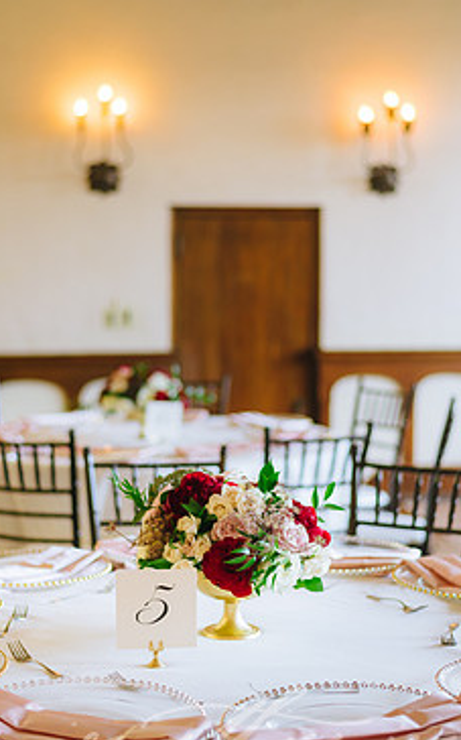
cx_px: 246
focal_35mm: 63
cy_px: 372
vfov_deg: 32.5
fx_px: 1268
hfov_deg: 20.6
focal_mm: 50
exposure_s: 1/500
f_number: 2
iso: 800
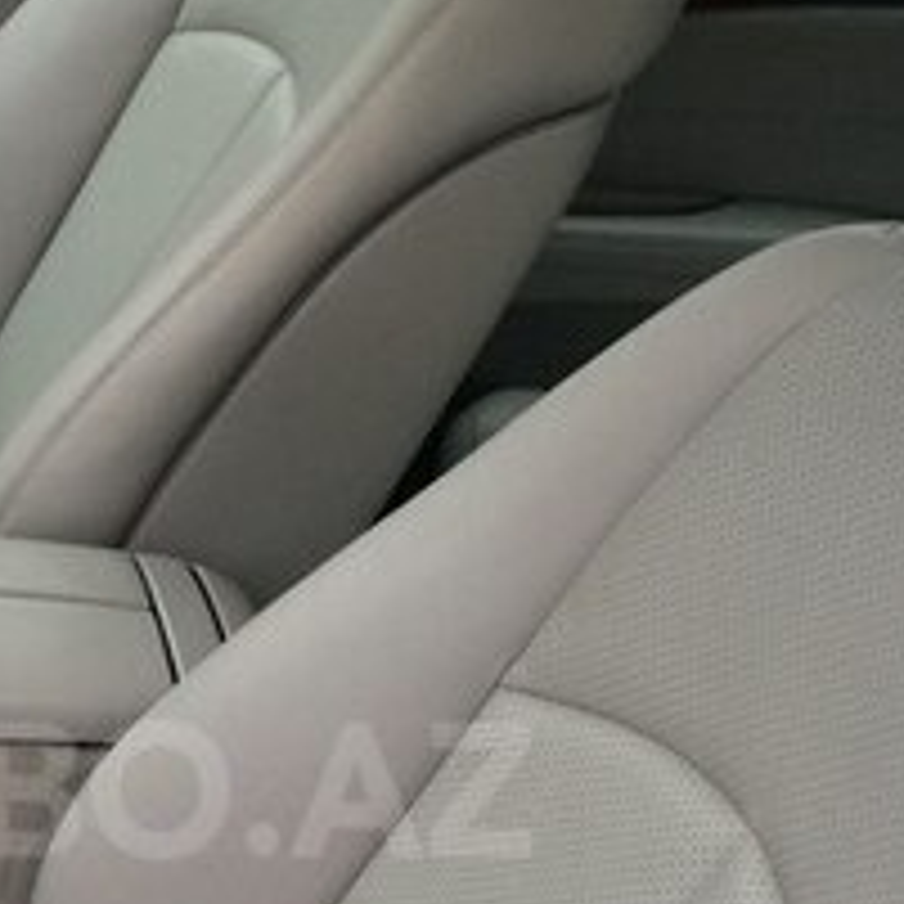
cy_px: 789
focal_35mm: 84
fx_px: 2482
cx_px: 72
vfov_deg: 20.3
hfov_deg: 20.2
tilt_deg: -33.4
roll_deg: -18.1
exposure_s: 1/33
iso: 50
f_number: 2.2
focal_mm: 4.15
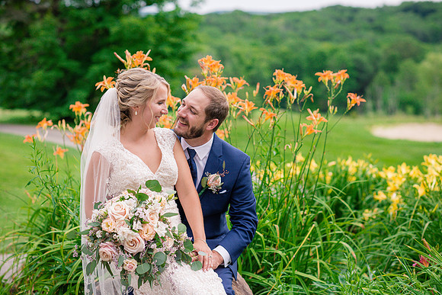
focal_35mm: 85
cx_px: 221
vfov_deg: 16.1
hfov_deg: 23.9
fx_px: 1044
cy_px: 148
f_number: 2.8
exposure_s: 1/4000
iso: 500
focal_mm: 85
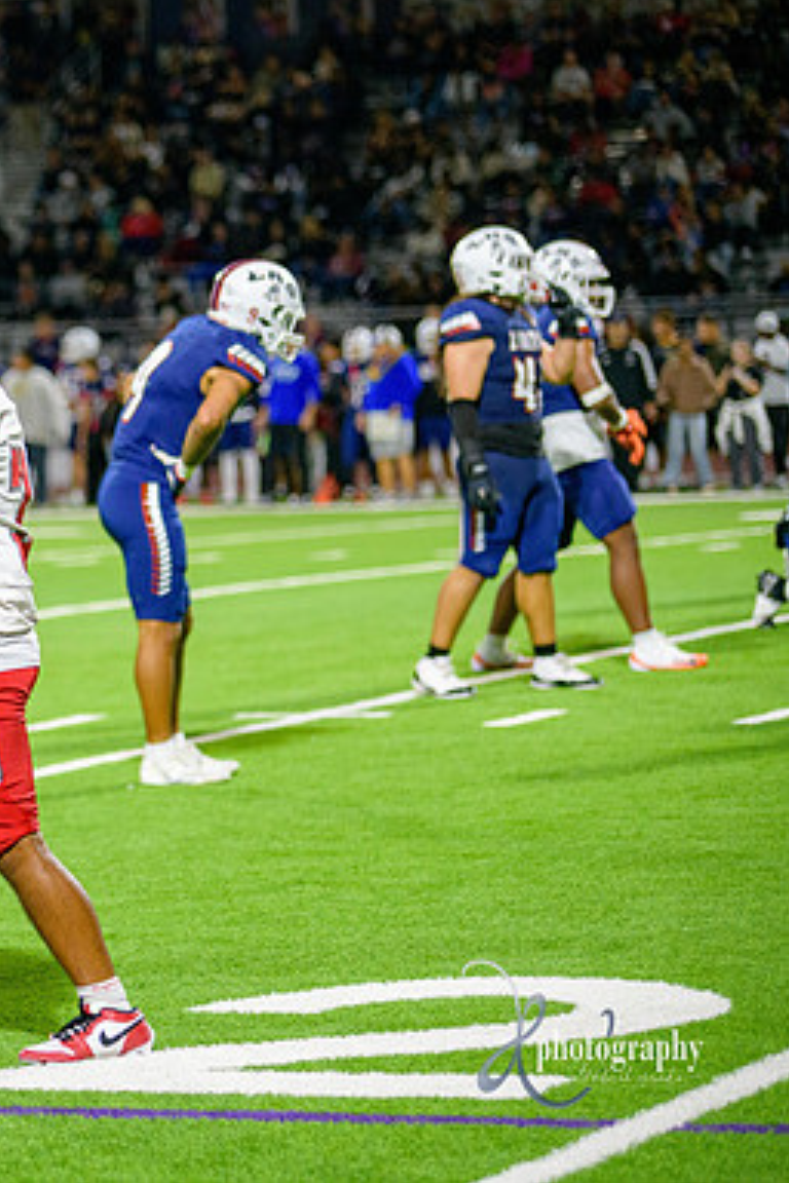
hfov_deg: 8.1
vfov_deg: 12.2
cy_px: 590
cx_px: -102
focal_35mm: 169
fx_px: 5555
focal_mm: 112
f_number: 2.8
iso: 2000
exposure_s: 1/320
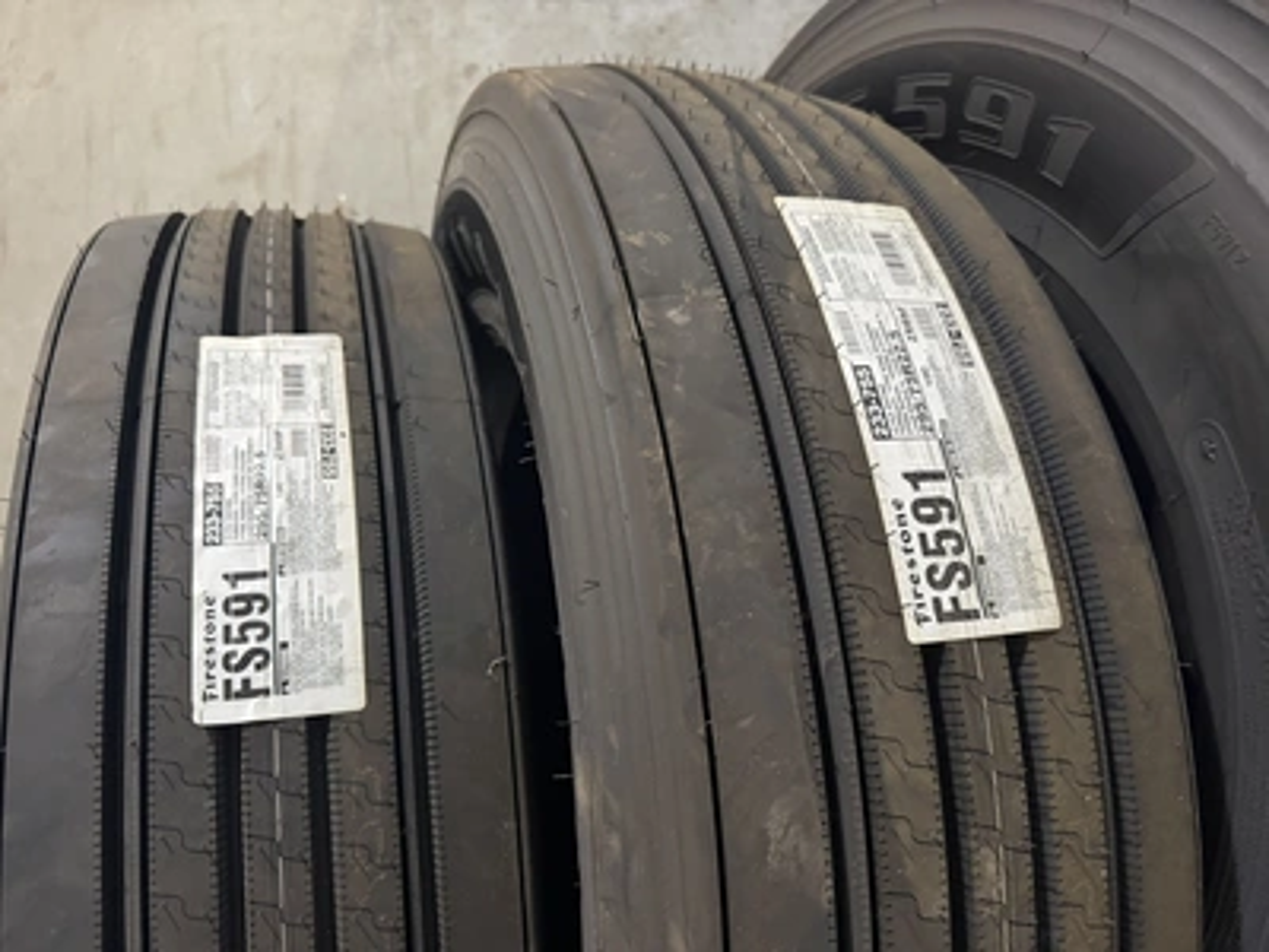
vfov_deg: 56.8
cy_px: 476
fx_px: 880
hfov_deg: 71.6
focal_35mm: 24
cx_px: 634
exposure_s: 1/40
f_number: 1.78
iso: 1000
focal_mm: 6.76
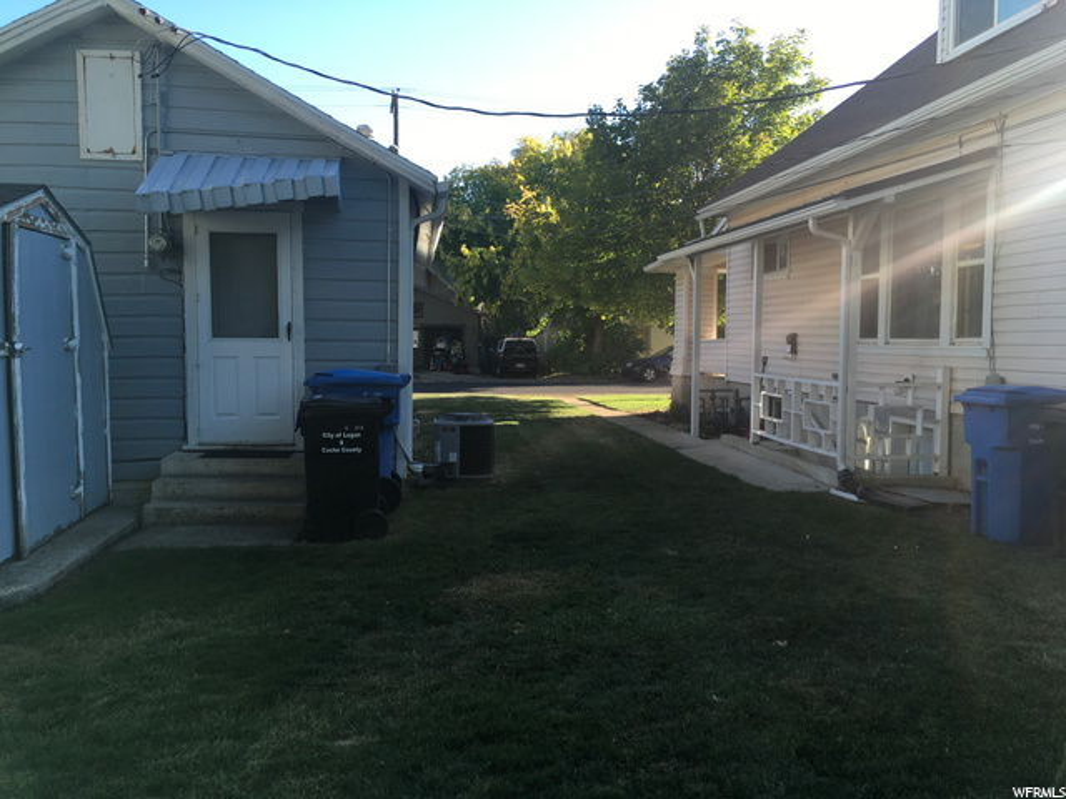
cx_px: 533
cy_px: 400
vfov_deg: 48.2
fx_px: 893
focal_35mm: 29
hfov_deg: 61.7
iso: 25
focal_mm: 4.15
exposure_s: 1/289
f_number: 2.2
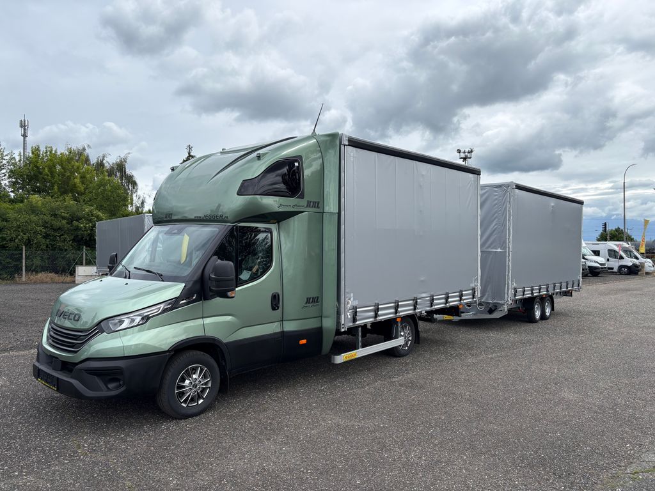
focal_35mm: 26
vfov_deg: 53.1
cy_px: 246
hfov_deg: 67.3
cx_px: 328
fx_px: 492
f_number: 1.6
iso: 50
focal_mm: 5.96
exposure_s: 1/4950
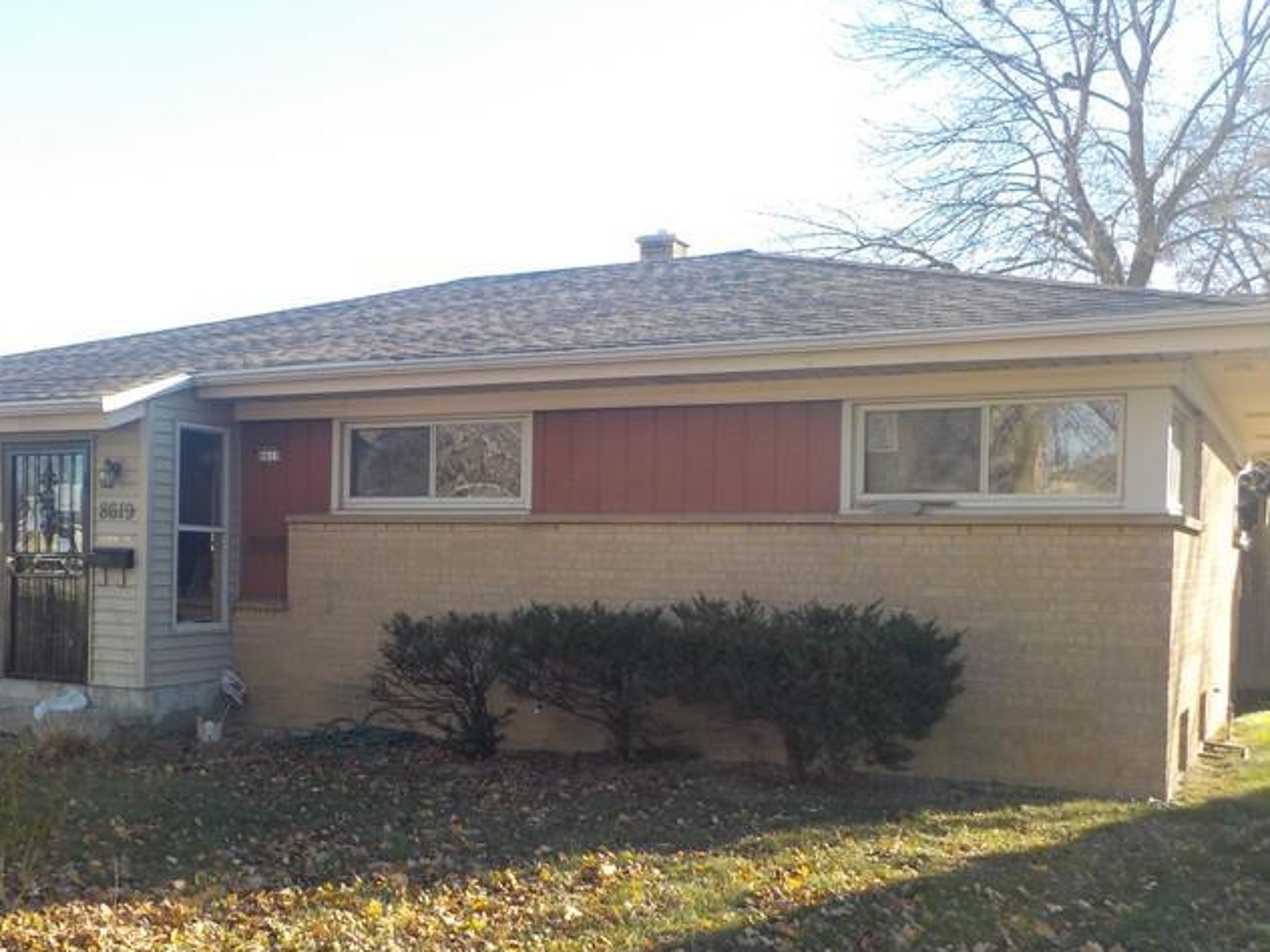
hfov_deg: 48.6
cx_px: 484
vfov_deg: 37.6
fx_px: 1394
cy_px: 576
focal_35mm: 38
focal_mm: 4.1
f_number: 3.3
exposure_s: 1/250
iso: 125
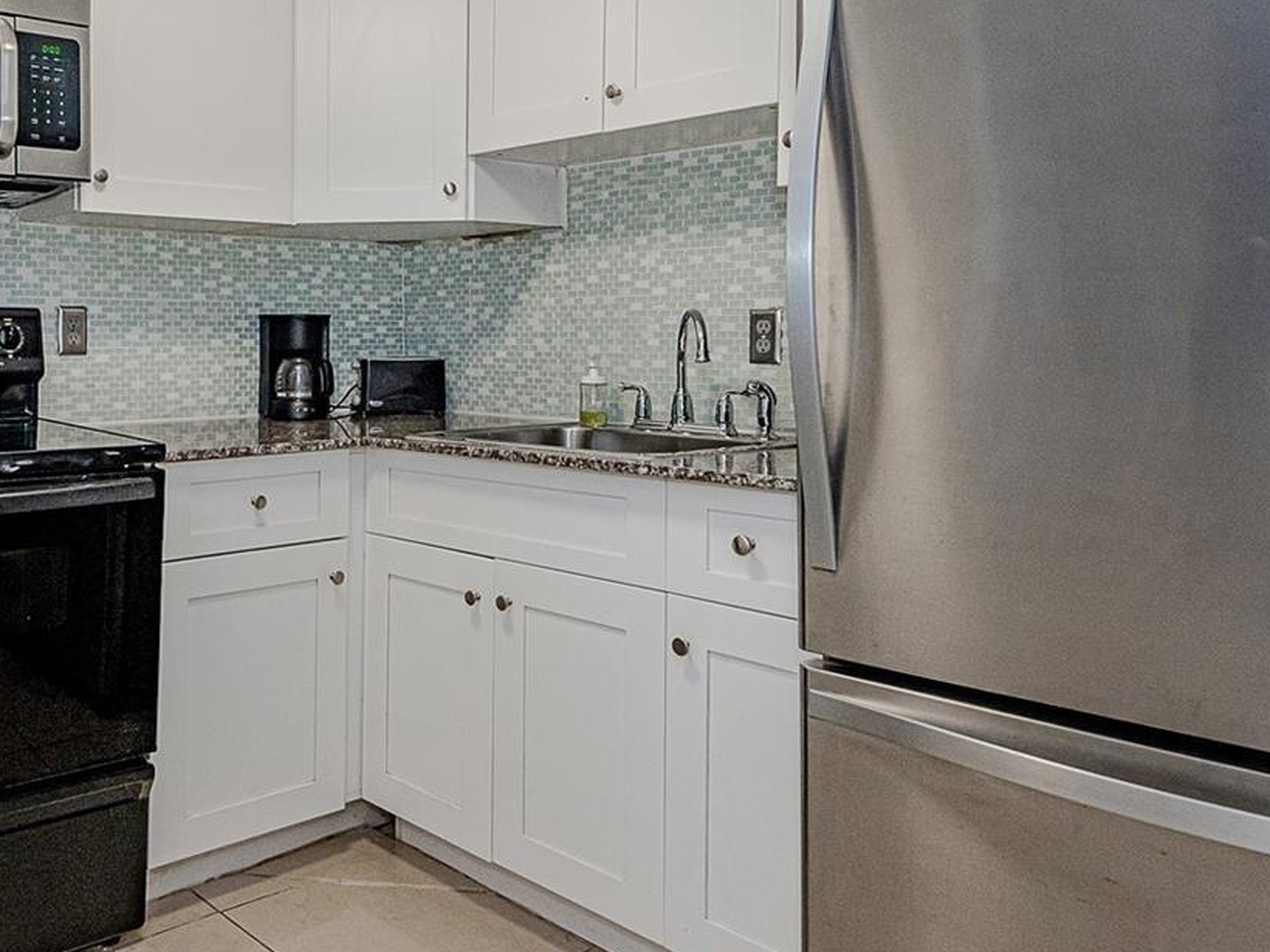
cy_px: 359
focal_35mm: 30
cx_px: 376
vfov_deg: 46.4
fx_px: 1101
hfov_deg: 58.0
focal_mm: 16
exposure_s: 1/50
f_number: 8
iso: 1600
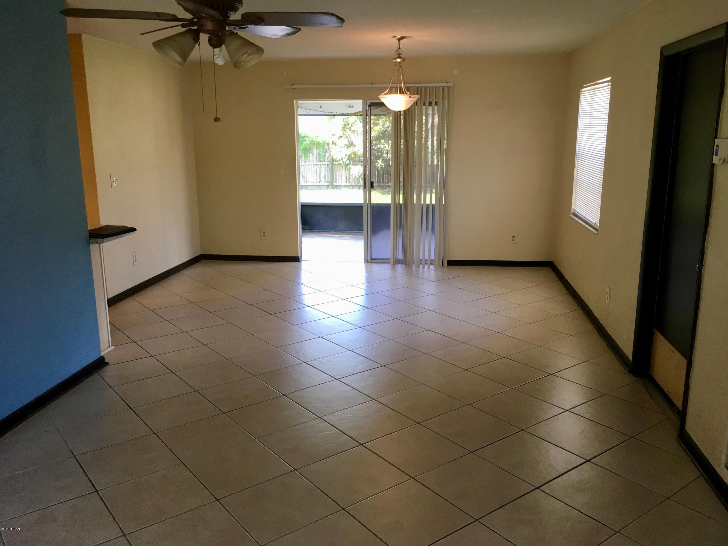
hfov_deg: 61.7
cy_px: 273
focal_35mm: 29
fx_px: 610
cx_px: 364
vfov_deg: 48.2
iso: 32
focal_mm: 4.15
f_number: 2.2
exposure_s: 1/30
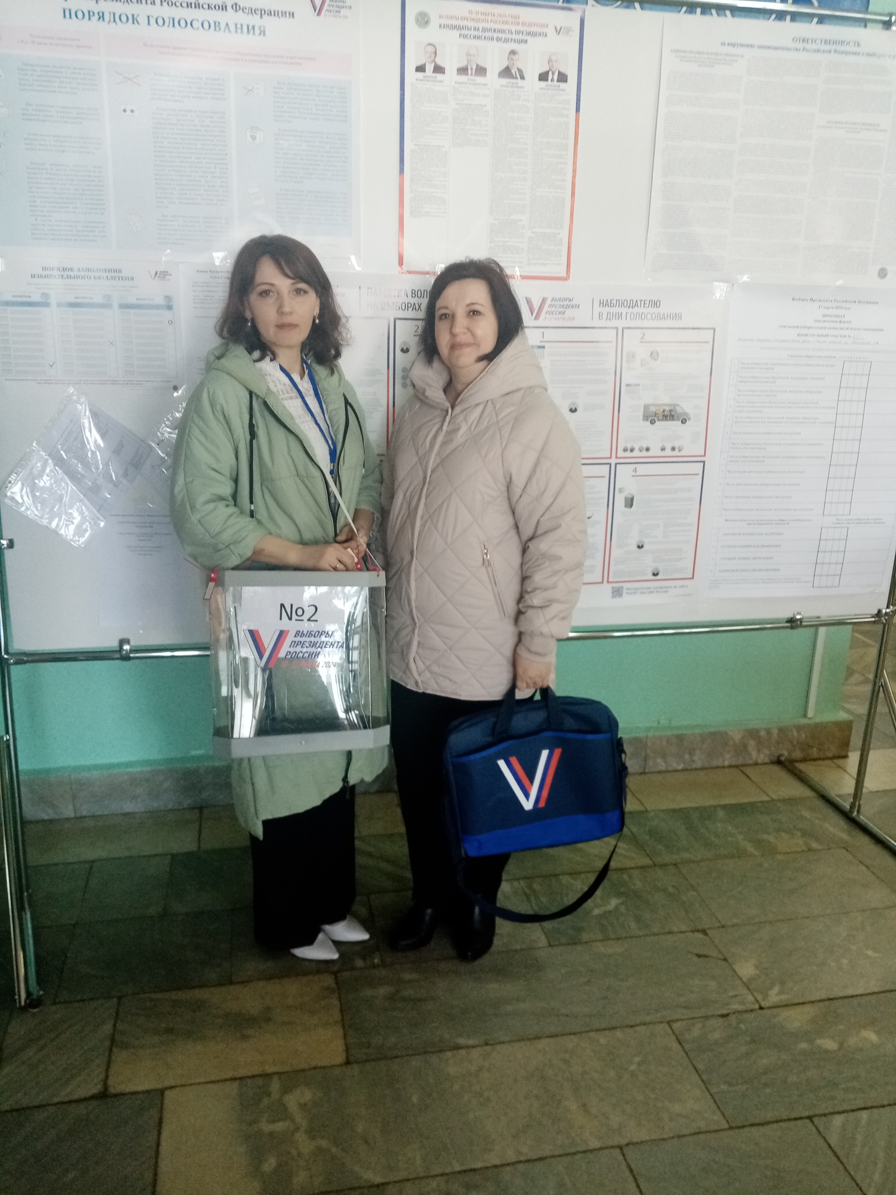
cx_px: 448
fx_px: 897
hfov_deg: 53.1
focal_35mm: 26
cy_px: 598
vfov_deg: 67.3
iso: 293
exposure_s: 1/33.3
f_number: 1.8
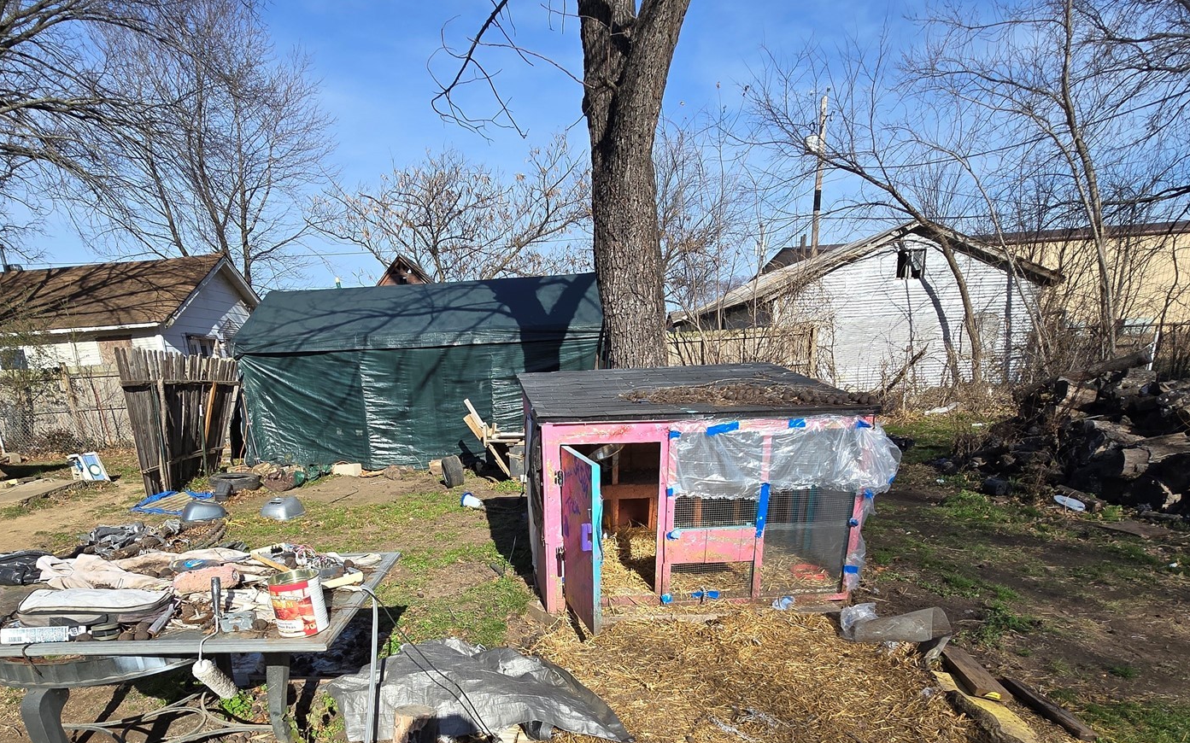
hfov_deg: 87.7
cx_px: 531
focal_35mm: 19
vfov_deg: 57.8
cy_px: 588
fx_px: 616
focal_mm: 2.2
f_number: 2.2
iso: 50
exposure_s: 1/2204
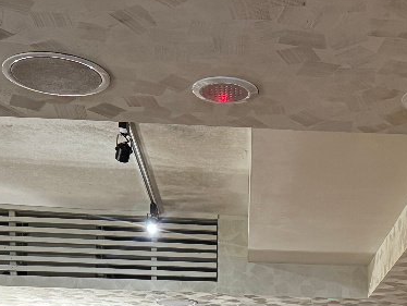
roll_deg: -0.8
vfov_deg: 17.3
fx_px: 906
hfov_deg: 25.1
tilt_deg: -0.7
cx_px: 298
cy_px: 457
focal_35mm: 77
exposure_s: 1/60
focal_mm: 6.76
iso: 500
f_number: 1.78
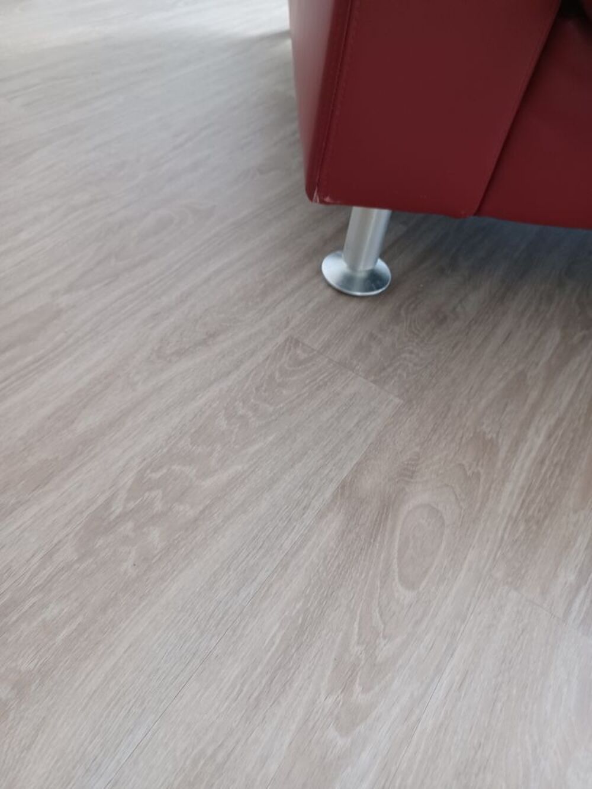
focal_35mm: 25
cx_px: 296
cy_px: 394
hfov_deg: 54.9
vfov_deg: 69.4
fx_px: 570
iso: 800
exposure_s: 1/20
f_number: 1.8
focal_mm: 4.6
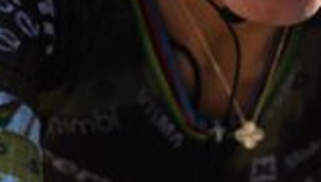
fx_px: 14062
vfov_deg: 0.7
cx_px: 180
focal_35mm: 1649
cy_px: -32
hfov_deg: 1.3
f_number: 2.8
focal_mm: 400
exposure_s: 1/3200
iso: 250
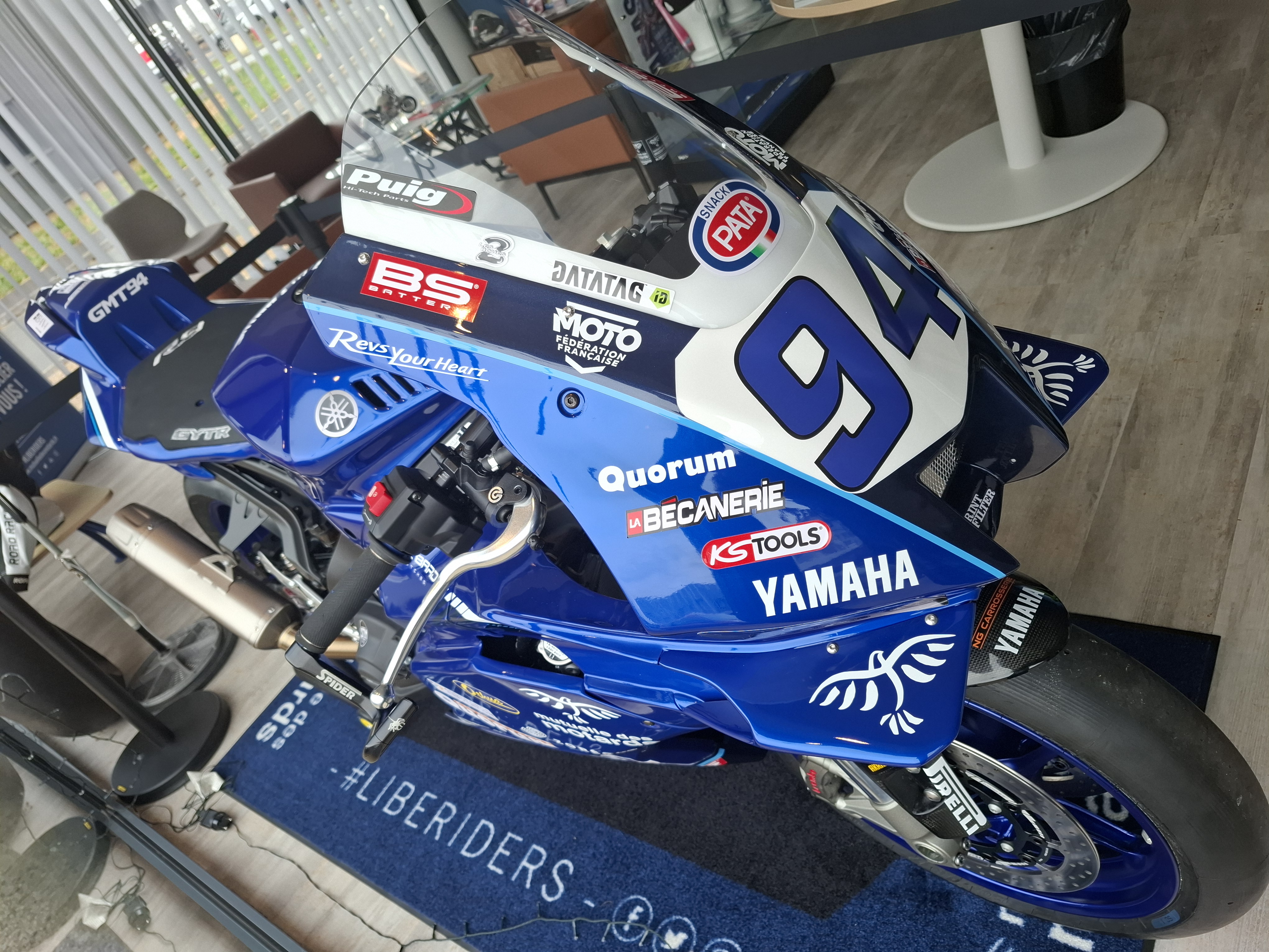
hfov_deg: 73.9
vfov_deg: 58.9
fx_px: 843
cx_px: 634
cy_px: 476
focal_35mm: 23
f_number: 1.8
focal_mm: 5.54
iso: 50
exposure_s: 1/290
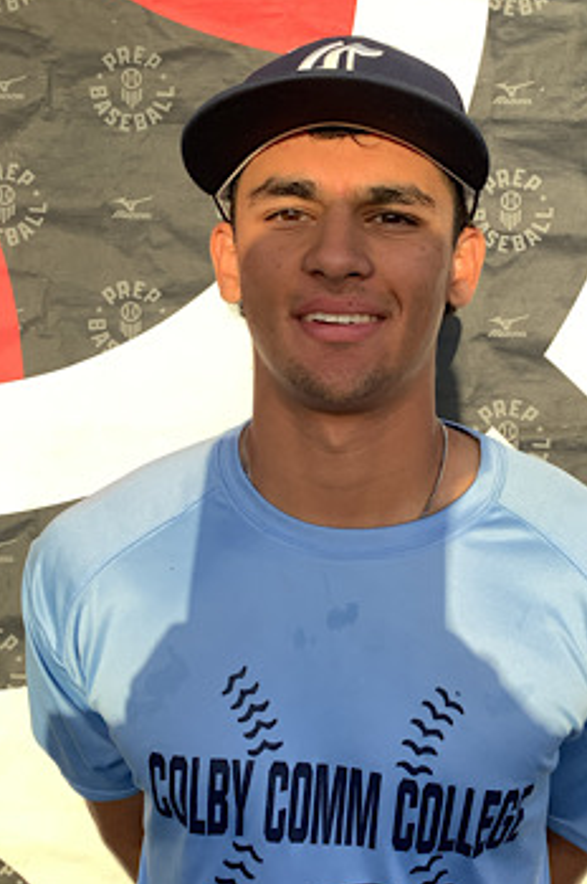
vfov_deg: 51.9
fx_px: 907
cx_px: 339
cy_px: 451
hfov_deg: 35.8
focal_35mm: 37
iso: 25
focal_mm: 3.3
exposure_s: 1/532
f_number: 2.4
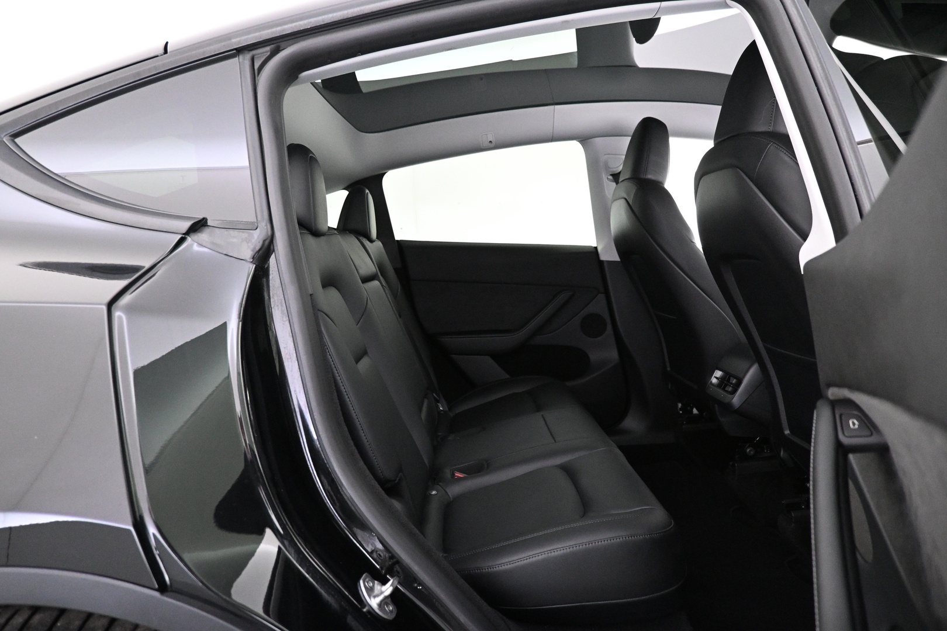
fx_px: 631
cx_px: 474
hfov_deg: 73.7
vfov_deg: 53.1
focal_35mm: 24
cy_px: 316
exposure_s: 1/30
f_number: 3.5
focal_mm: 16
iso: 4000
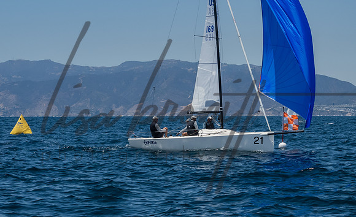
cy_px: 133
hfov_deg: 16.9
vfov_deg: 10.4
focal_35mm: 124
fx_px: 1198
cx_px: 190
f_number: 14
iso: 640
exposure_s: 1/1000
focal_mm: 70
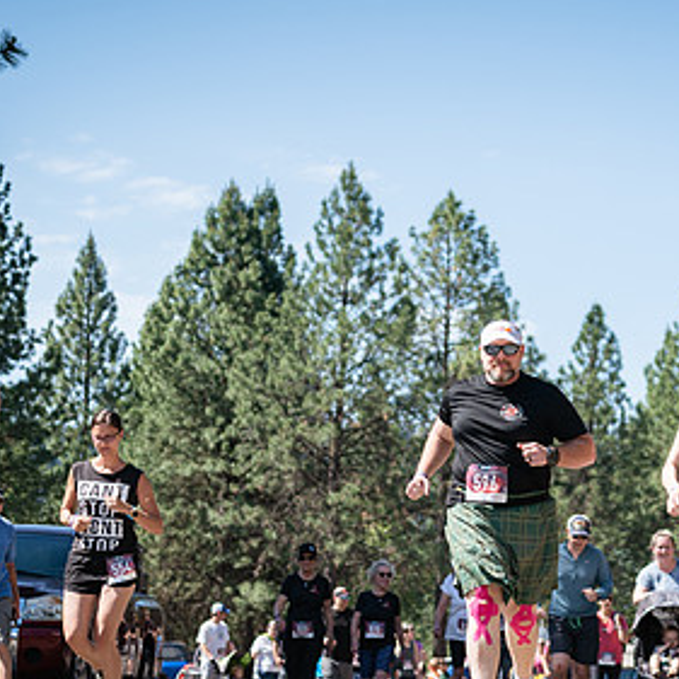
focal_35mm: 130
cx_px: 486
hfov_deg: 13.4
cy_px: 431
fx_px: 2885
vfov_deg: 13.4
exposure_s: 1/500
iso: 100
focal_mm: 74
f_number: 4
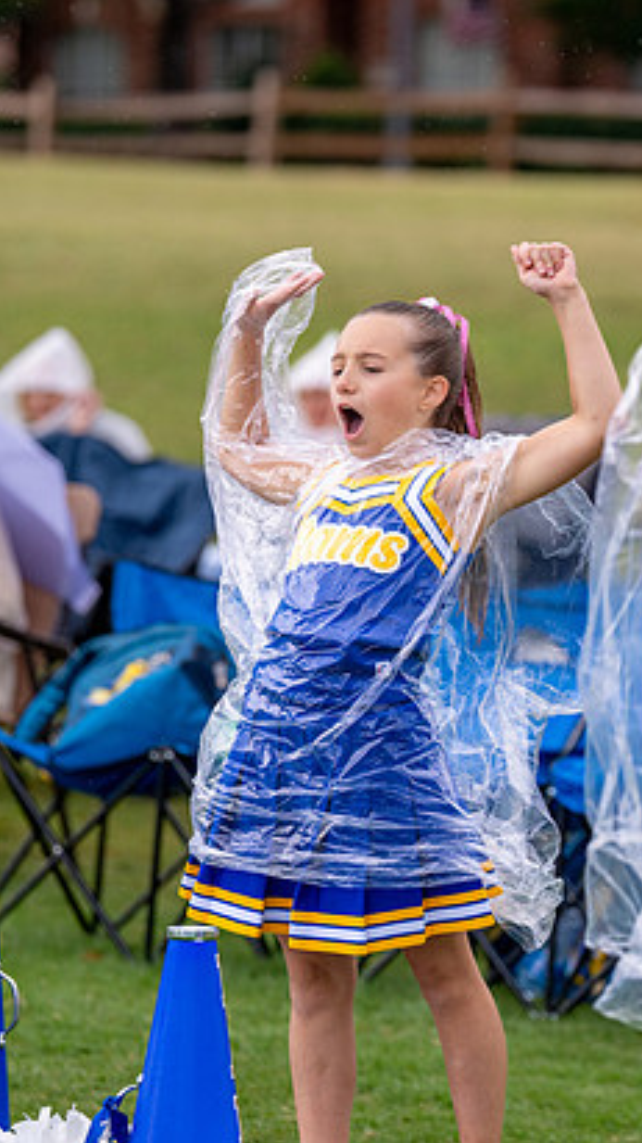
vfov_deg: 10.5
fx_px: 6208
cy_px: 577
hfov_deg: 5.9
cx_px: 398
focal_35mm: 205
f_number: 2.8
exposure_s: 1/1600
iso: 400
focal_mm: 125
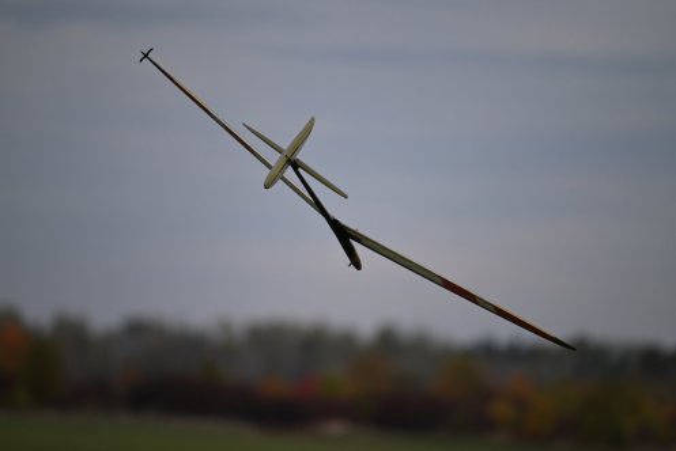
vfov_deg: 3.4
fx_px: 7515
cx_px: 338
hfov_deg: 5.2
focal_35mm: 400
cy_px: 226
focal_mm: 400
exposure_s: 1/6400
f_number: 6.3
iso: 1000
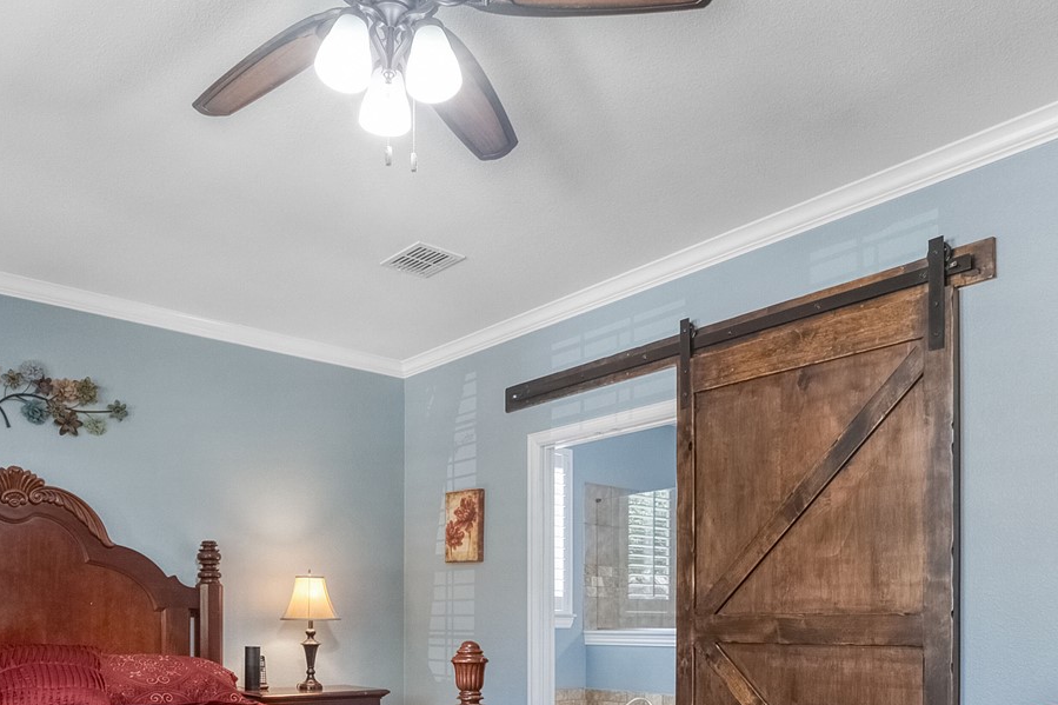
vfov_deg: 41.6
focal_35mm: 29
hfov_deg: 63.3
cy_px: 625
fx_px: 852
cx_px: 444
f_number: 9
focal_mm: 12
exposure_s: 1/2.5
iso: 500
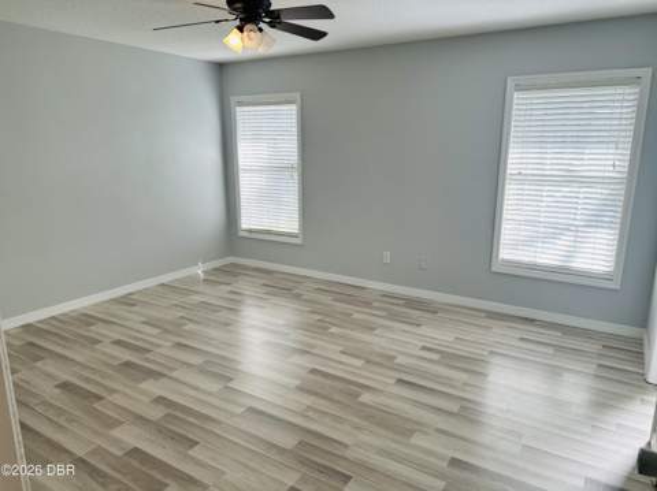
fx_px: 455
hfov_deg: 71.7
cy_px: 246
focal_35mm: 24
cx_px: 328
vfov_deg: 56.7
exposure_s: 1/198
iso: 80
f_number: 1.78
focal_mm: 6.86
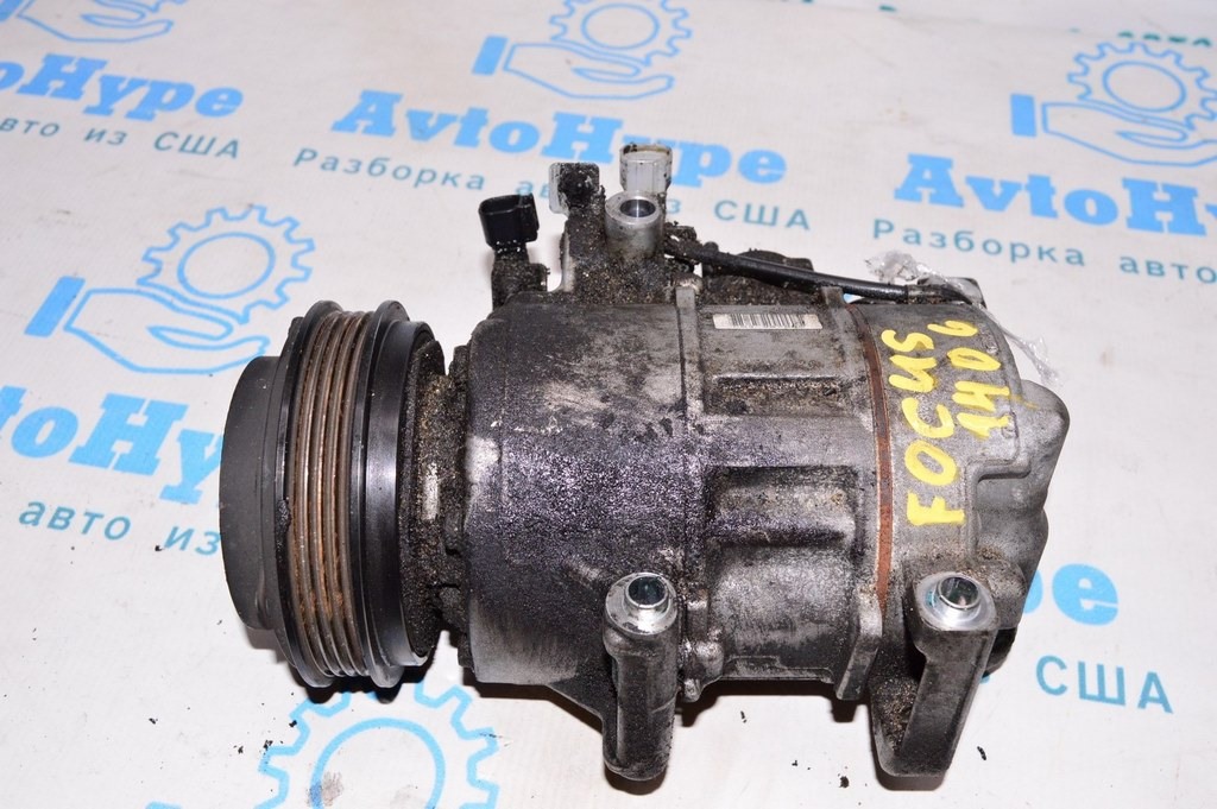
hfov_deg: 53.2
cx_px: 608
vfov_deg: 36.8
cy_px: 404
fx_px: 1216
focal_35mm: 36
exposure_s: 1/200
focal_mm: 24
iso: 1600
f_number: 8
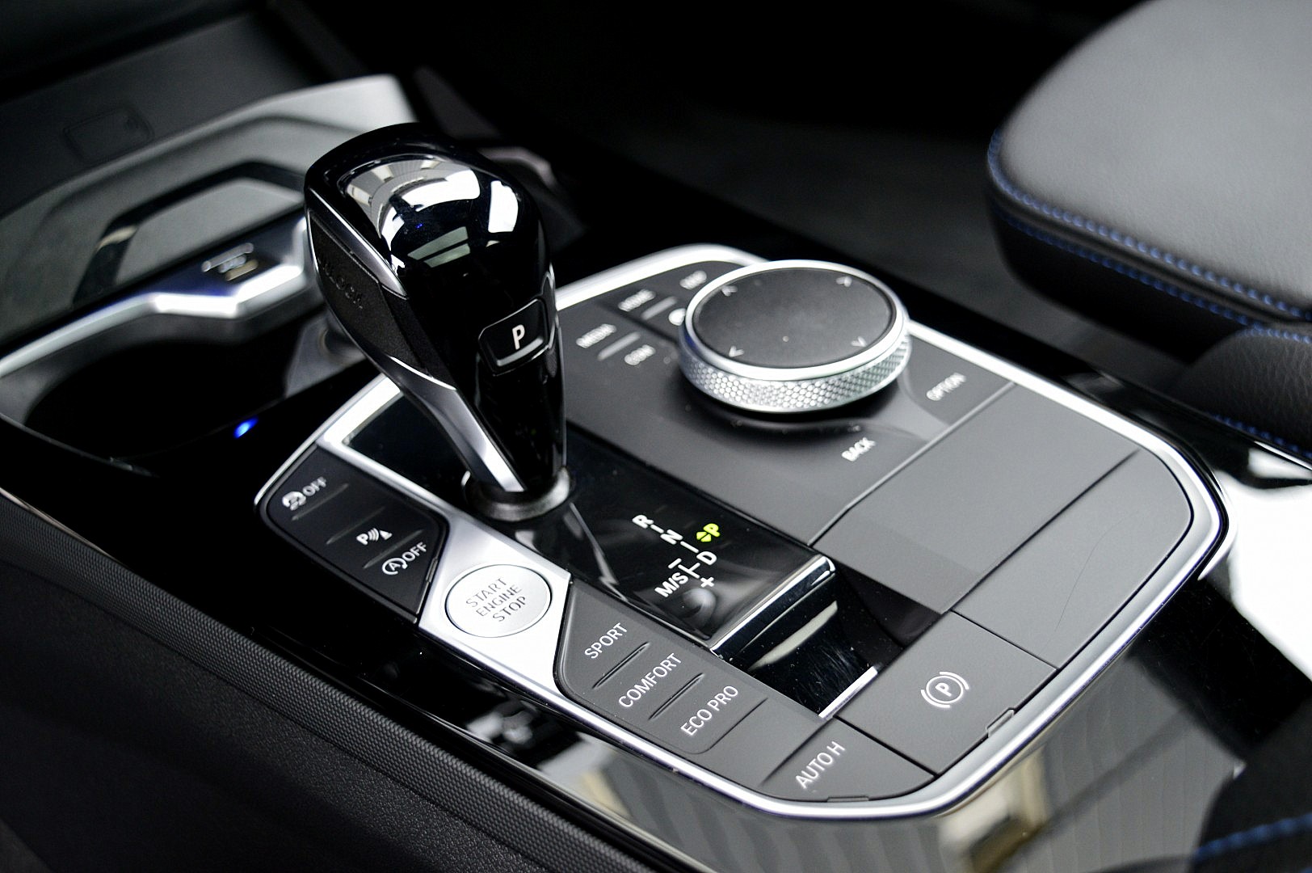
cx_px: 656
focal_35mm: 44
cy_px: 436
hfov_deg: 45.0
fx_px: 1584
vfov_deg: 30.8
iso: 800
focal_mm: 29
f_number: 5
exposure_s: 1/60
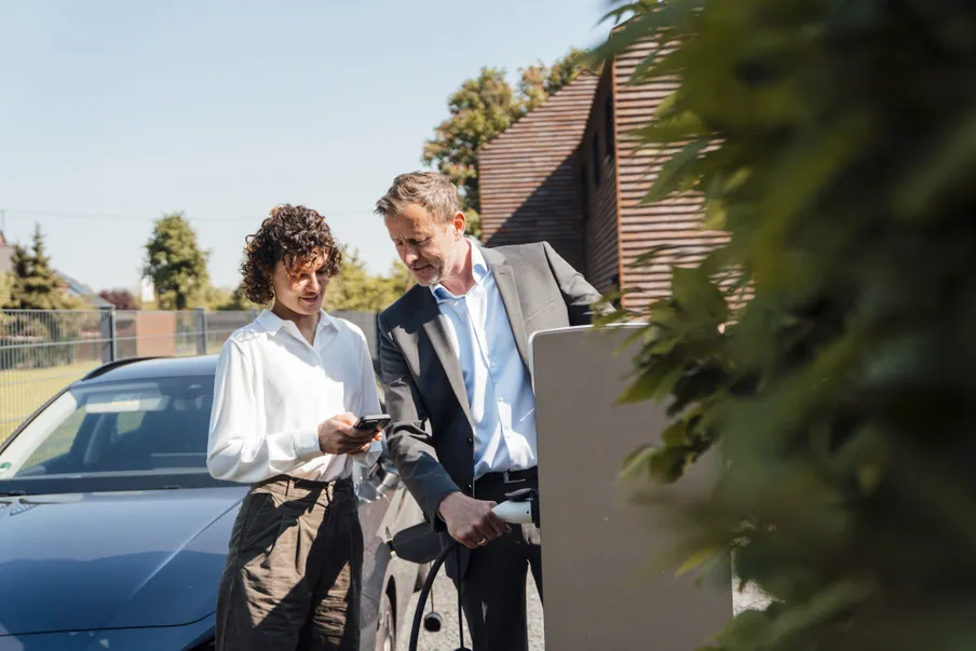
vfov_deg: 35.1
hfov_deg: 50.7
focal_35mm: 38
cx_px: 488
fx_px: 1030
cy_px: 326
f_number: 2.8
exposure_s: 1/6400
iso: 800
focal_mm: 38
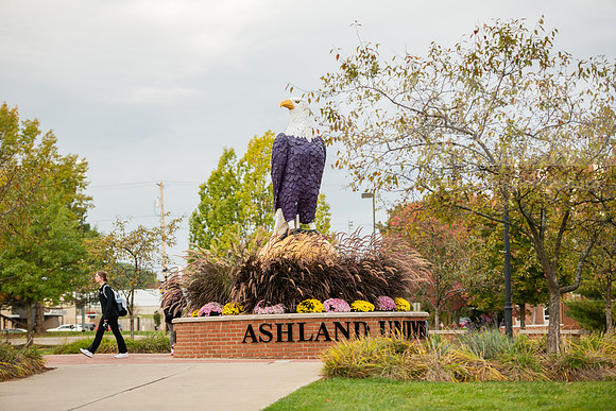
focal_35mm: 95
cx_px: 308
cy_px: 206
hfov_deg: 21.5
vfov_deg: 14.4
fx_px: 1626
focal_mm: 95
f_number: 3.2
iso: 250
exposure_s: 1/400
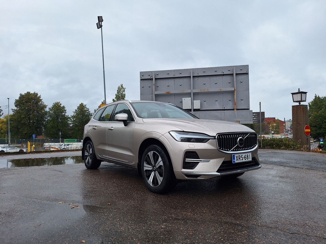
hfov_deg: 73.9
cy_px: 122
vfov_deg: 58.9
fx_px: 217
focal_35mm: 23
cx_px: 163
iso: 40
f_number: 1.8
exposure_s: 1/511
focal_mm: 5.54
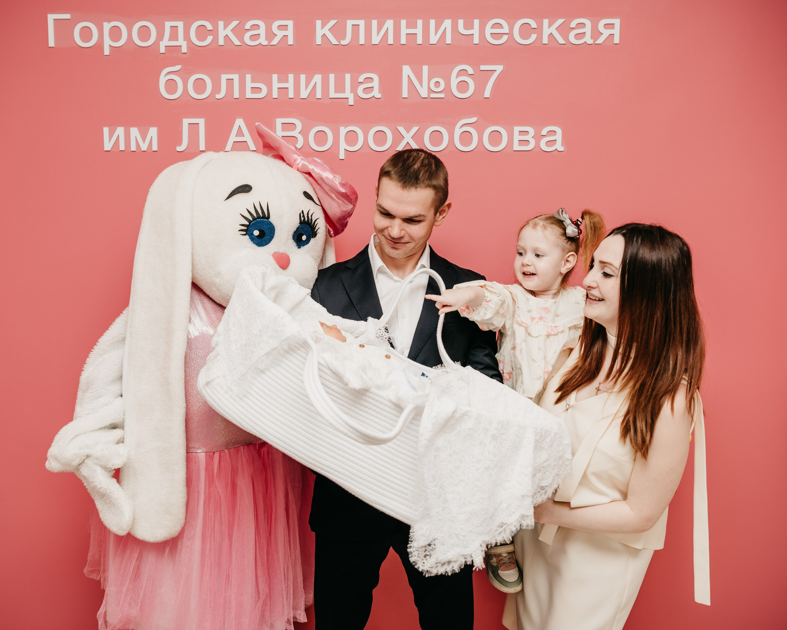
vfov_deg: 40.1
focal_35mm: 37
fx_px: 862
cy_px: 314
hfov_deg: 49.0
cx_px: 355
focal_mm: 31
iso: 160
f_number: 4
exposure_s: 1/160
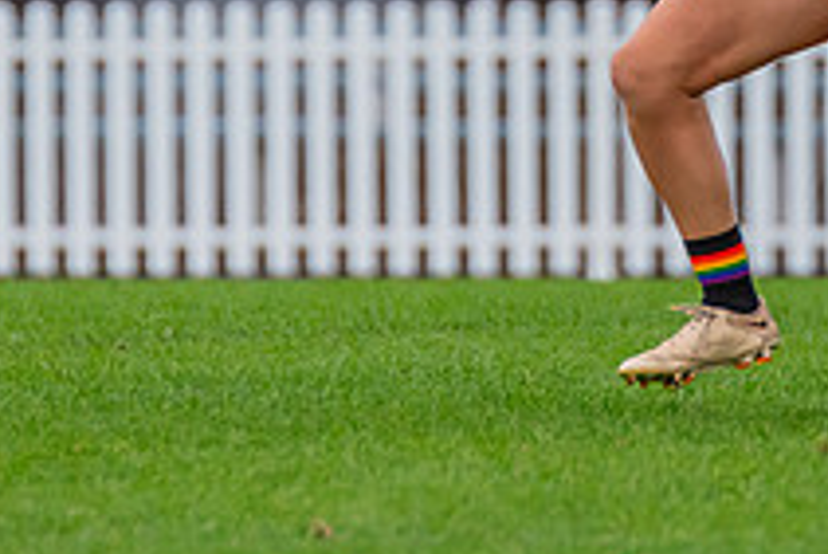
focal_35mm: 1756
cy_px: -160
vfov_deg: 0.8
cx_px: 1119
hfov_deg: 1.2
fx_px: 40414
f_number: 6.3
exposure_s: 1/1000
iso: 800
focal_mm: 420
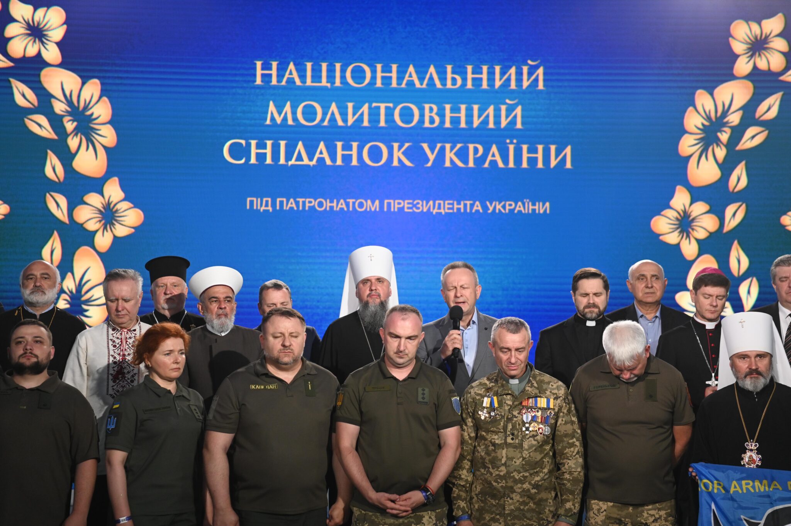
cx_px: 396
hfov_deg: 31.0
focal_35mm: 65
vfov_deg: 20.9
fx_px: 1427
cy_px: 263
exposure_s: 1/800
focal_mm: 65
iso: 2500
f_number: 2.8
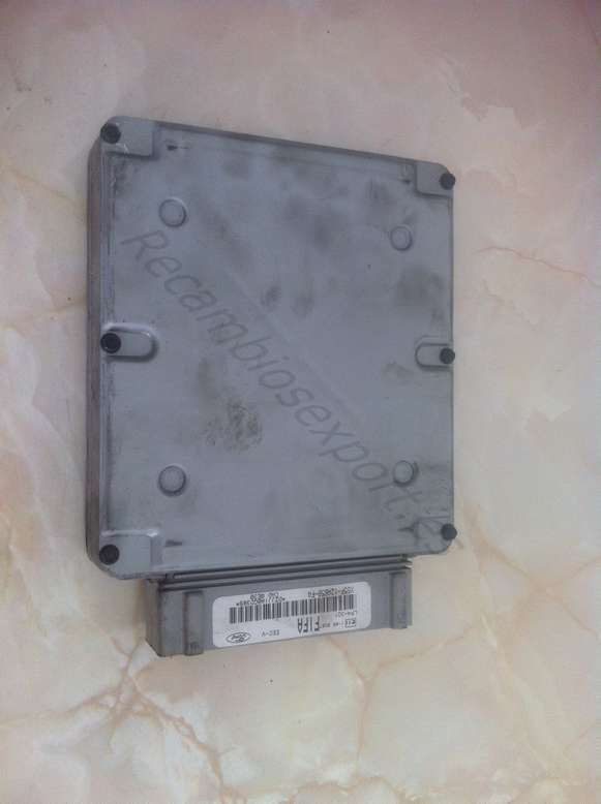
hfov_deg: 40.6
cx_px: 300
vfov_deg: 52.7
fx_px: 812
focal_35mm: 35
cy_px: 402
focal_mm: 3.85
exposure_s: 1/60
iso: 100
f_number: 2.8
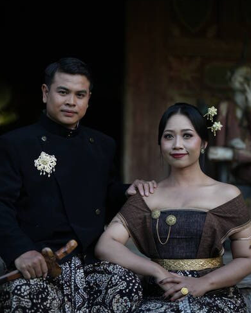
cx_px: 109
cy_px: 145
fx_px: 715
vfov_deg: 24.7
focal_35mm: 77
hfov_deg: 19.9
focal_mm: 50
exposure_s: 1/500
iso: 125
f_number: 1.2
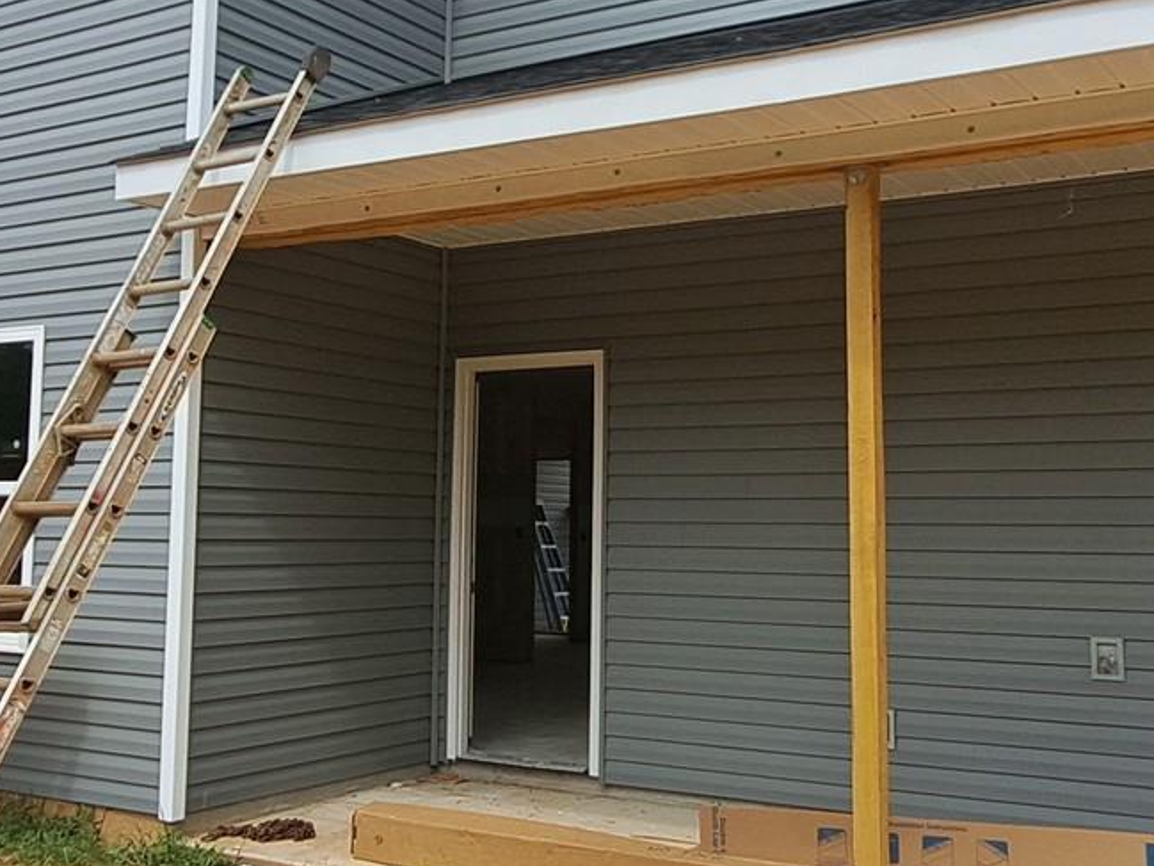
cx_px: 601
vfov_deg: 35.1
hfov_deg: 45.8
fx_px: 1367
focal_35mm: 41
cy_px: 391
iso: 50
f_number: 2.2
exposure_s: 1/1437
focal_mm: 1.74
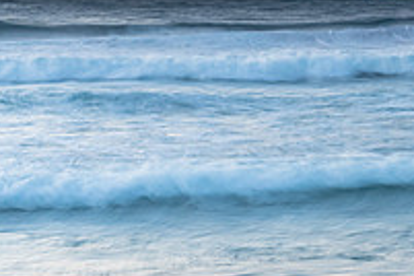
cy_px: 158
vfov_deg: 8.0
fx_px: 1966
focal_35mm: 171
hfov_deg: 11.8
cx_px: 498
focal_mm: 38
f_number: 8
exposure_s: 1/1.25
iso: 200
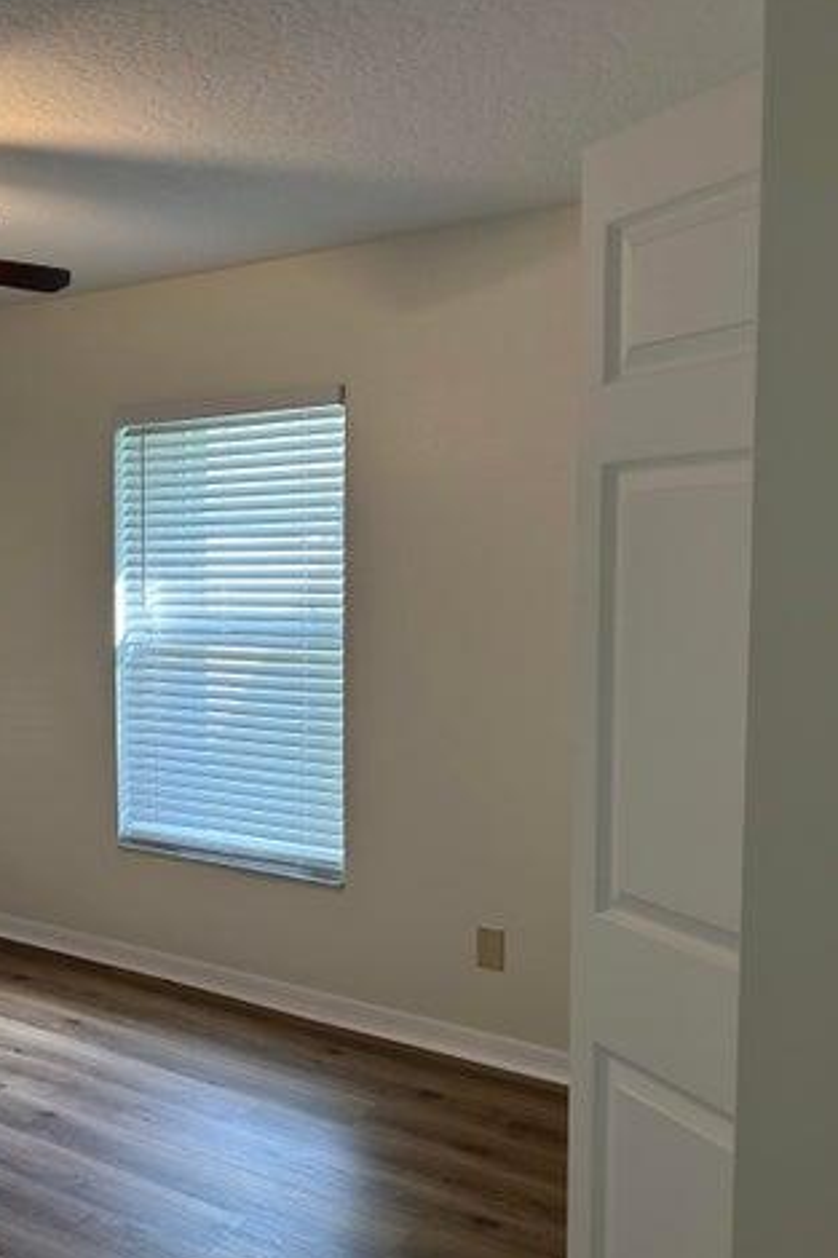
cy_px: 632
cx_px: 139
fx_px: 1188
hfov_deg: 37.1
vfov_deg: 55.8
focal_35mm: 34
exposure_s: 1/120
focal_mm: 6.86
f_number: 1.78
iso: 160
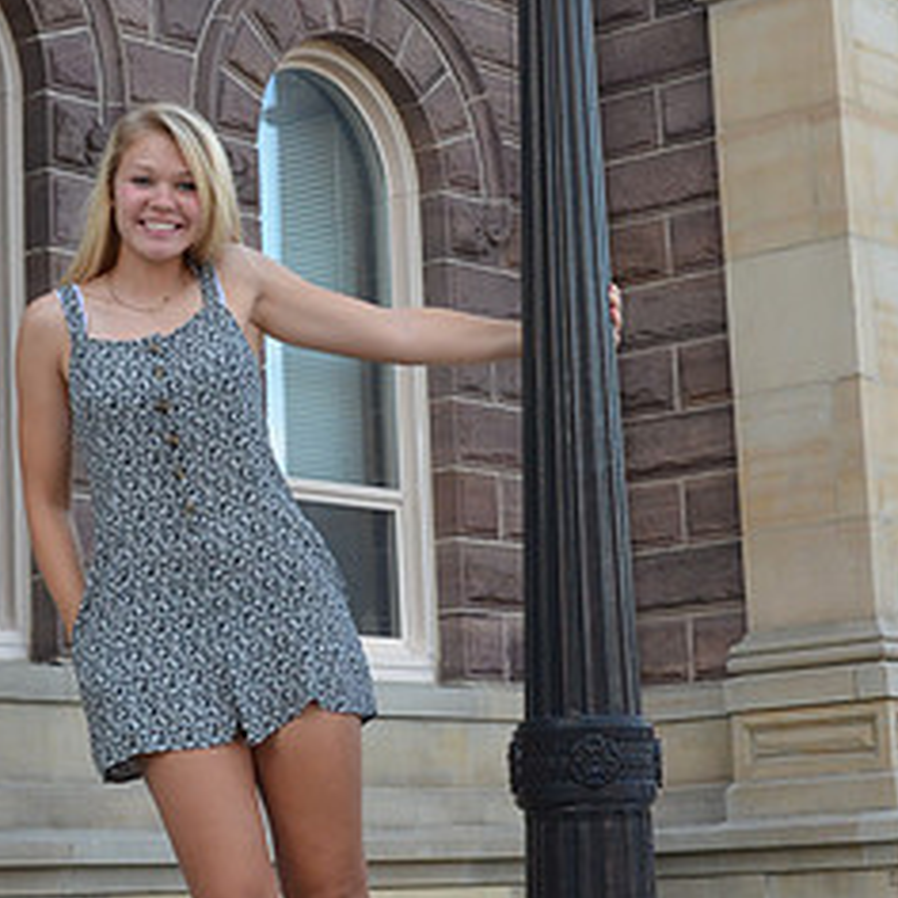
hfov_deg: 17.9
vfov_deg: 17.9
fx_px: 2848
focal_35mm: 97
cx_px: 331
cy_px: 396
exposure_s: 1/200
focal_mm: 31
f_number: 7.1
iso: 800
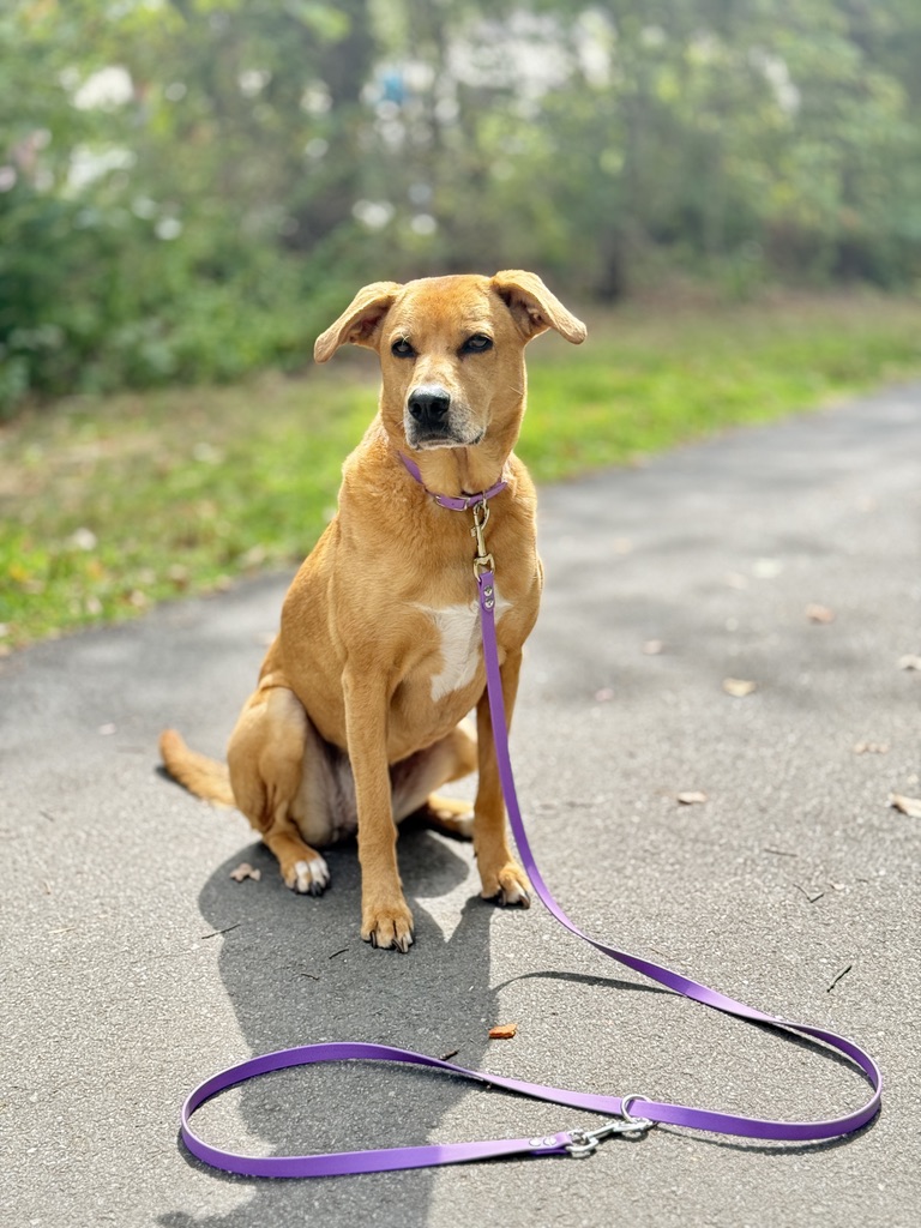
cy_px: 614
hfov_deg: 30.3
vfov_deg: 39.7
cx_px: 460
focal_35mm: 48
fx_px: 1703
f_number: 1.78
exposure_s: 1/802
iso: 100
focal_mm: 6.76
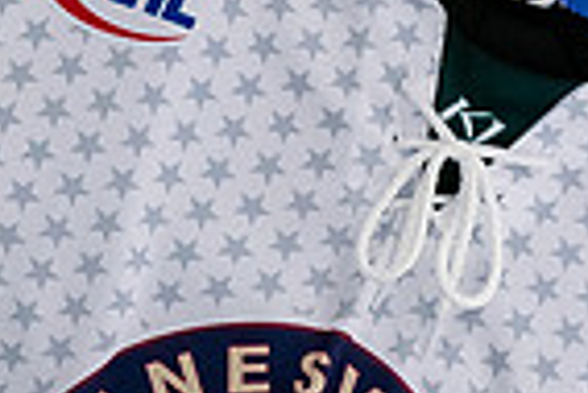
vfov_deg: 1.1
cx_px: 537
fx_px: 20993
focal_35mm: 1284
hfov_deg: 1.6
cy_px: -480
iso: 2000
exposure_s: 1/800
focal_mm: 160
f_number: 3.2
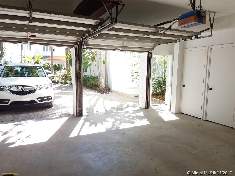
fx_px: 177
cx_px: 118
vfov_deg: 53.1
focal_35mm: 26
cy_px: 88
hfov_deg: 67.3
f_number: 1.7
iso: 50
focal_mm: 4.2
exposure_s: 1/120
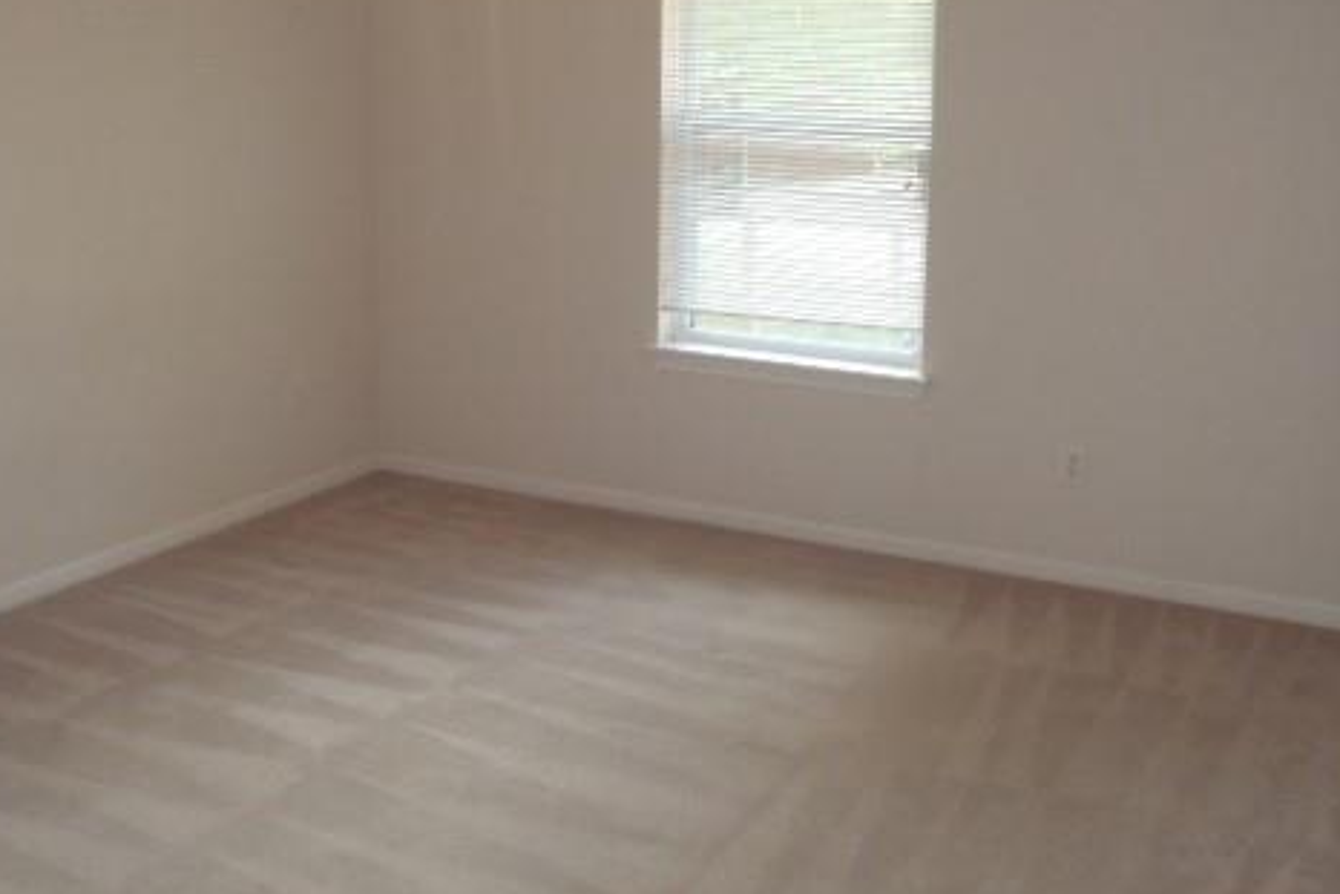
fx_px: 1489
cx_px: 702
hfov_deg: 48.4
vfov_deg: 33.1
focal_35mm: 40
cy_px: 282
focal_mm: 5
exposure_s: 1/30
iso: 250
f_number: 3.9
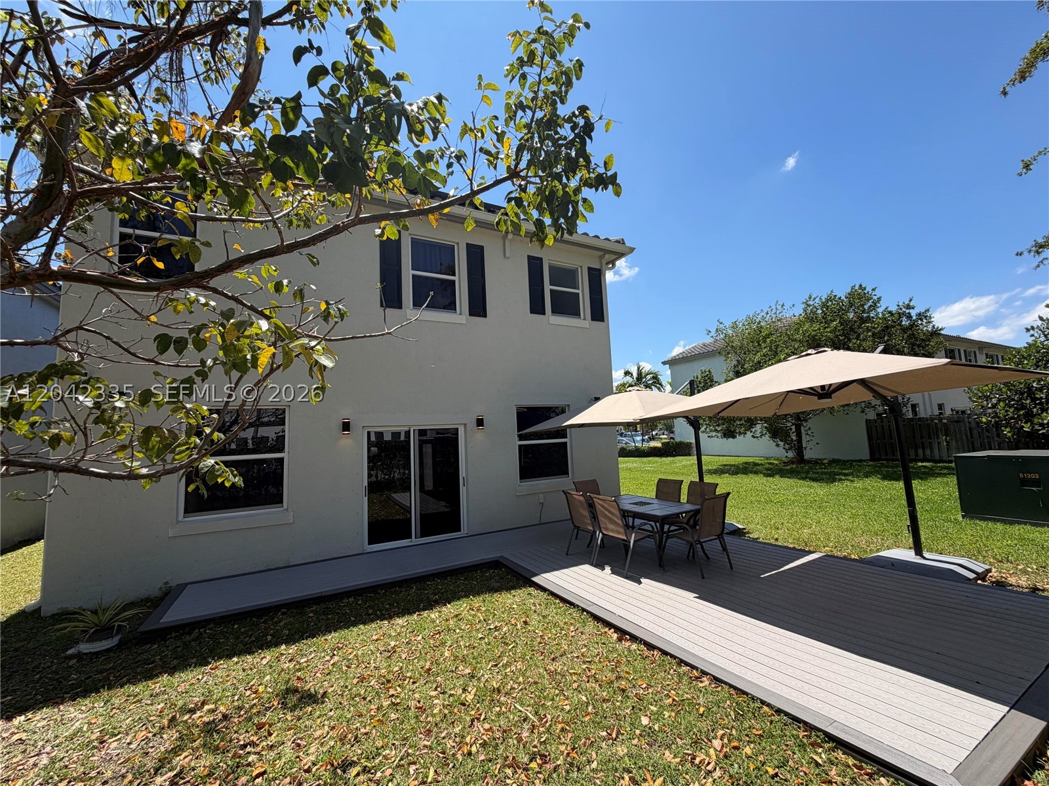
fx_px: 424
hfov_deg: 102.1
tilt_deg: +4.9
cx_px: 524
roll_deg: +2.7
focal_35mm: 14
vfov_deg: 85.7
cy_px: 393
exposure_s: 1/770
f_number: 2.2
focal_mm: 2.22
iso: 32
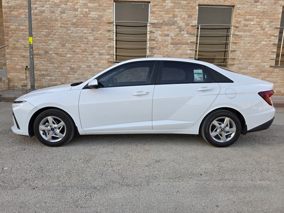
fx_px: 189
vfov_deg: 58.9
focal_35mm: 23
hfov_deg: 73.9
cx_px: 142
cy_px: 106
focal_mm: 6.3
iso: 12
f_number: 1.7
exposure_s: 1/122
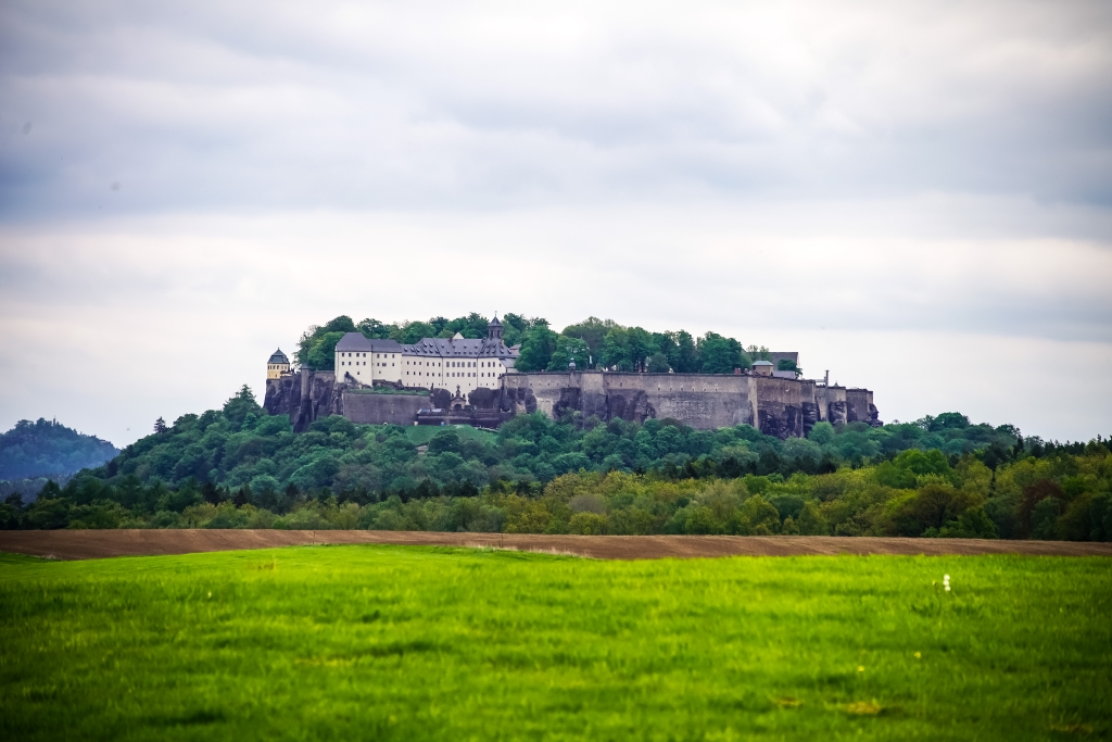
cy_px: 371
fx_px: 6364
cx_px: 556
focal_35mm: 206
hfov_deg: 10.0
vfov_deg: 6.7
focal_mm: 206
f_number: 7.1
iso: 100
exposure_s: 1/320
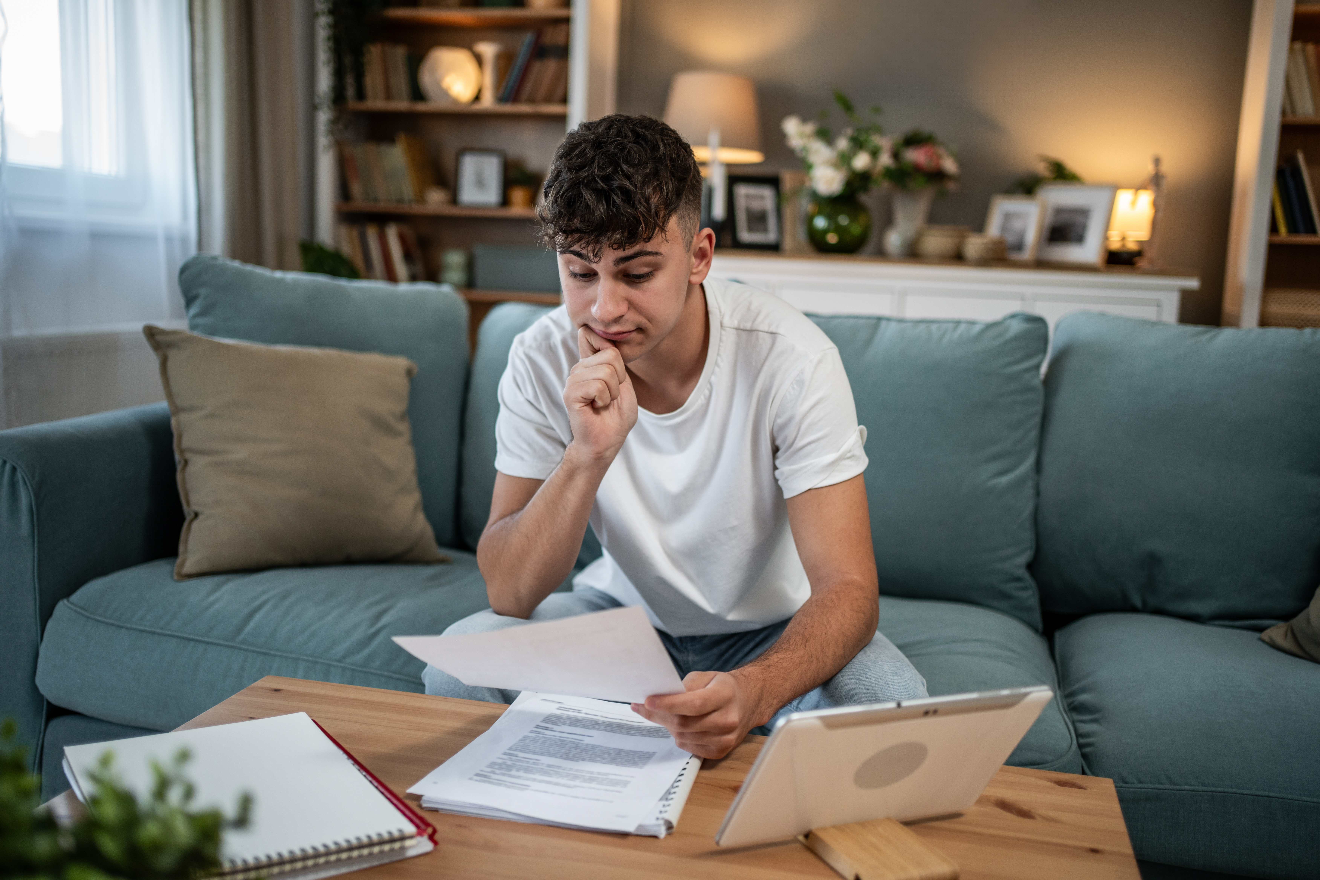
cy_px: 440
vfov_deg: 37.9
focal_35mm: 35
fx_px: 1283
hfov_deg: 54.4
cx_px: 660
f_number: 1.8
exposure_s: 1/250
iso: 640
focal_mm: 35
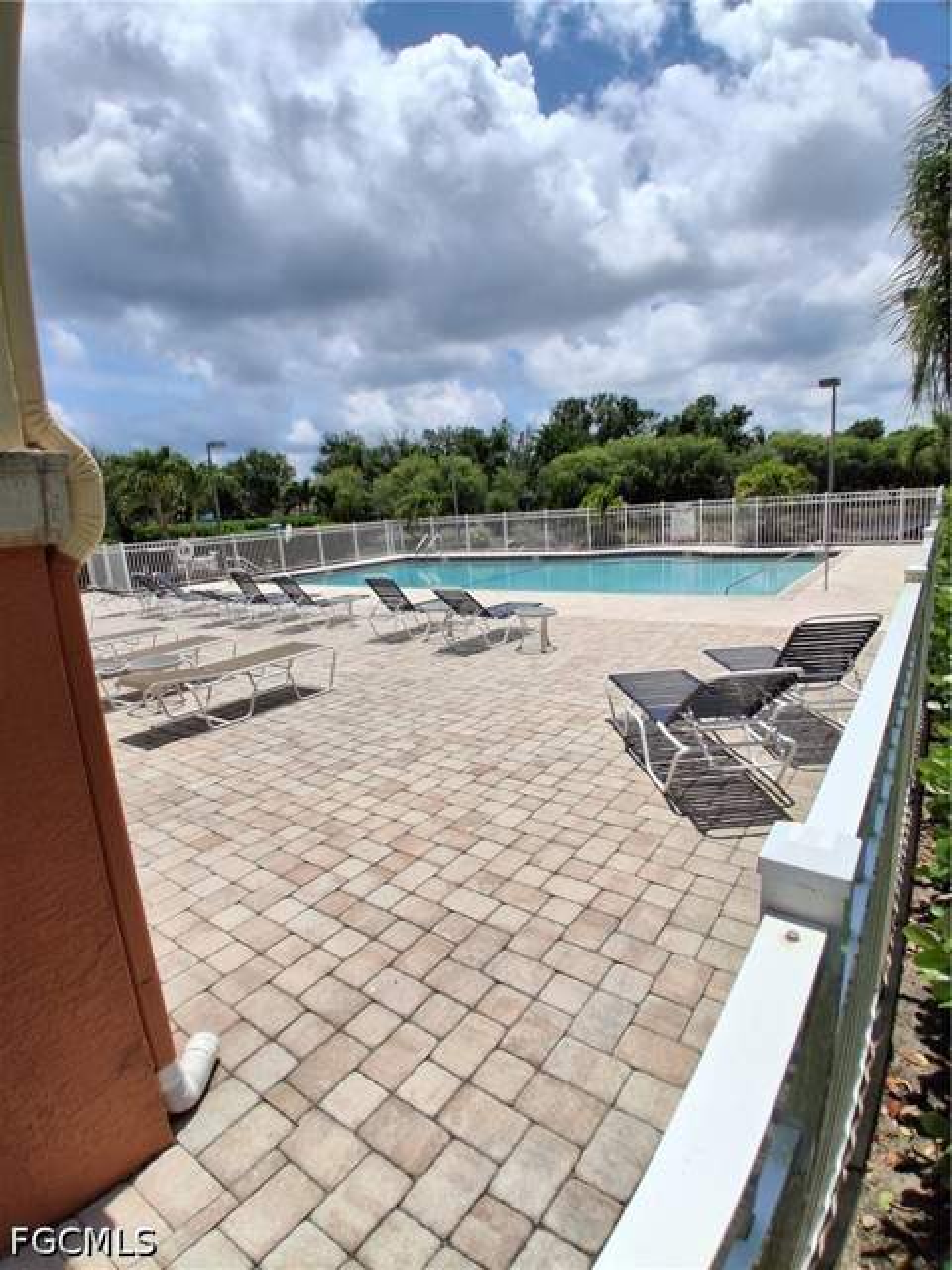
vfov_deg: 91.0
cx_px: 476
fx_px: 623
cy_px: 635
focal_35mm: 17
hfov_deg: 74.7
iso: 50
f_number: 2.2
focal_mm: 1.4
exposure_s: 1/4098
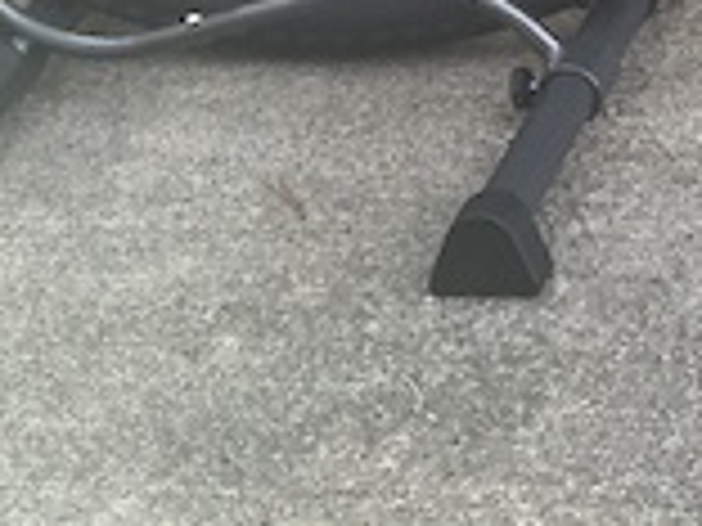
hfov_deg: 12.1
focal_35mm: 149
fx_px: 3022
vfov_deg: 8.9
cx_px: 1287
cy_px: -791
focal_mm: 4.15
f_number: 2.2
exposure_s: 1/180
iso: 25
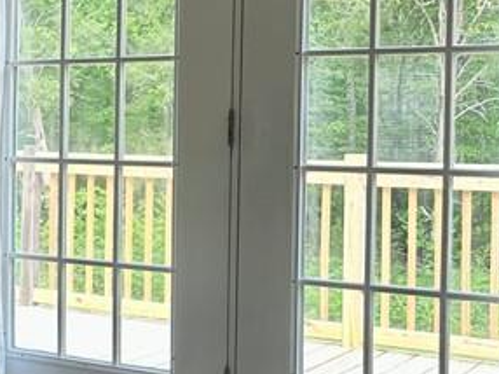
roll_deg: -0.8
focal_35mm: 86
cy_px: 136
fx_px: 1239
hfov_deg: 19.2
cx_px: -300
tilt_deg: -0.9
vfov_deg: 17.1
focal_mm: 6.86
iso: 50
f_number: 1.78
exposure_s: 1/120
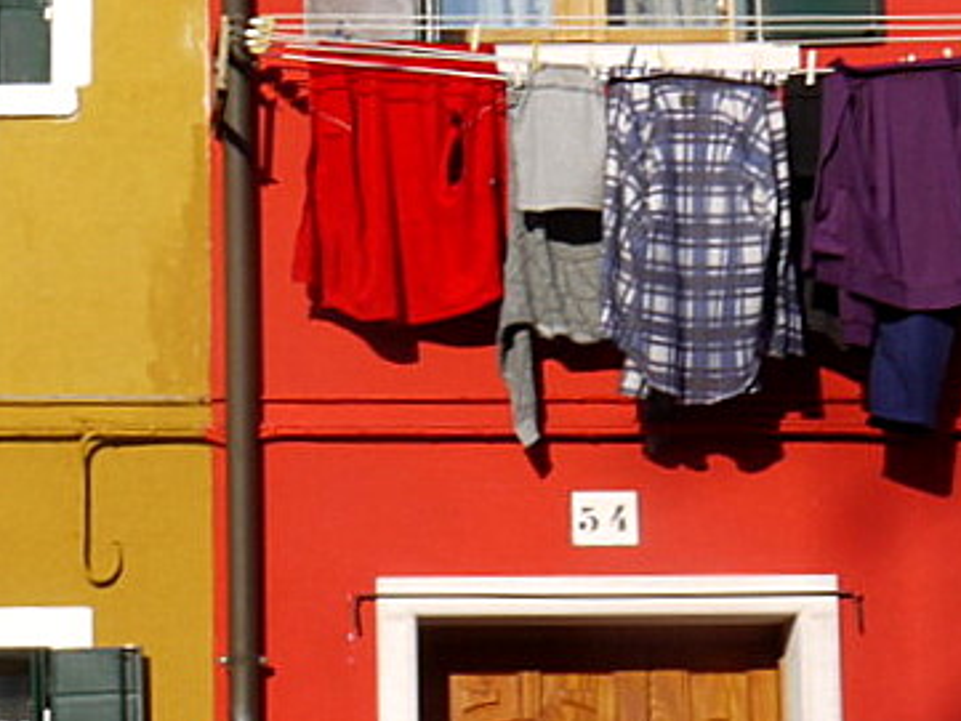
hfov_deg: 13.1
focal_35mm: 149
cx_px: -29
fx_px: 4138
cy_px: 314
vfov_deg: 10.0
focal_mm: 21
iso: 100
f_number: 22
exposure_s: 1/40
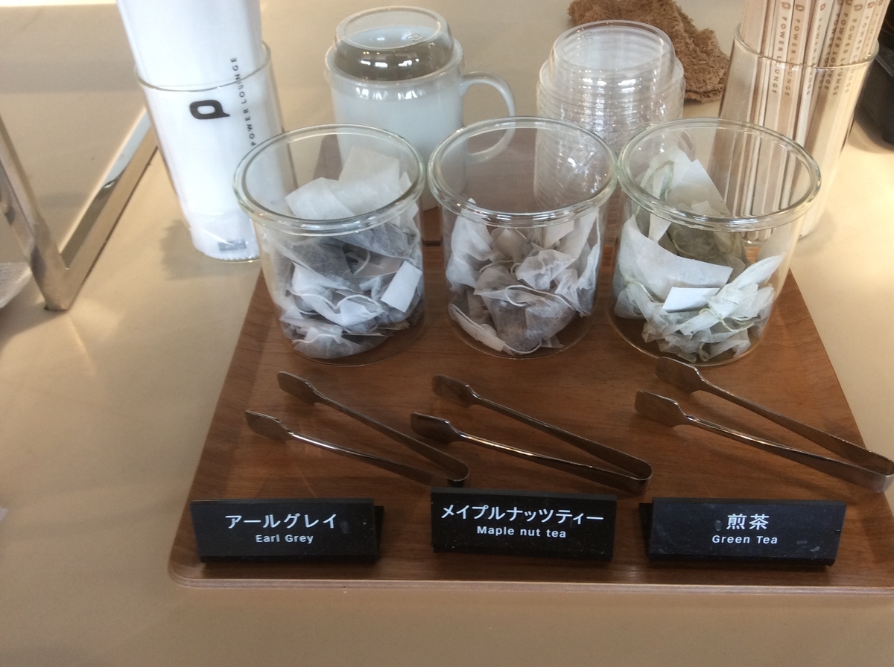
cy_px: 334
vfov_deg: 44.0
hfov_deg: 56.9
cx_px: 447
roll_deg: +1.3
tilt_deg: -42.9
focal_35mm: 32
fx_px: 825
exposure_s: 1/24
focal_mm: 3.3
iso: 64
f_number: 2.4
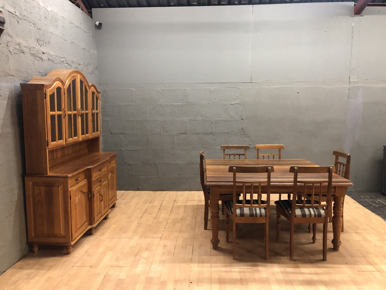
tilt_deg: -7.3
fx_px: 312
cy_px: 145
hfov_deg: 63.4
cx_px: 193
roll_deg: +0.3
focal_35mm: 28
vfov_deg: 49.7
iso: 100
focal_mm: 3.99
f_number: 1.8
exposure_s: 1/15
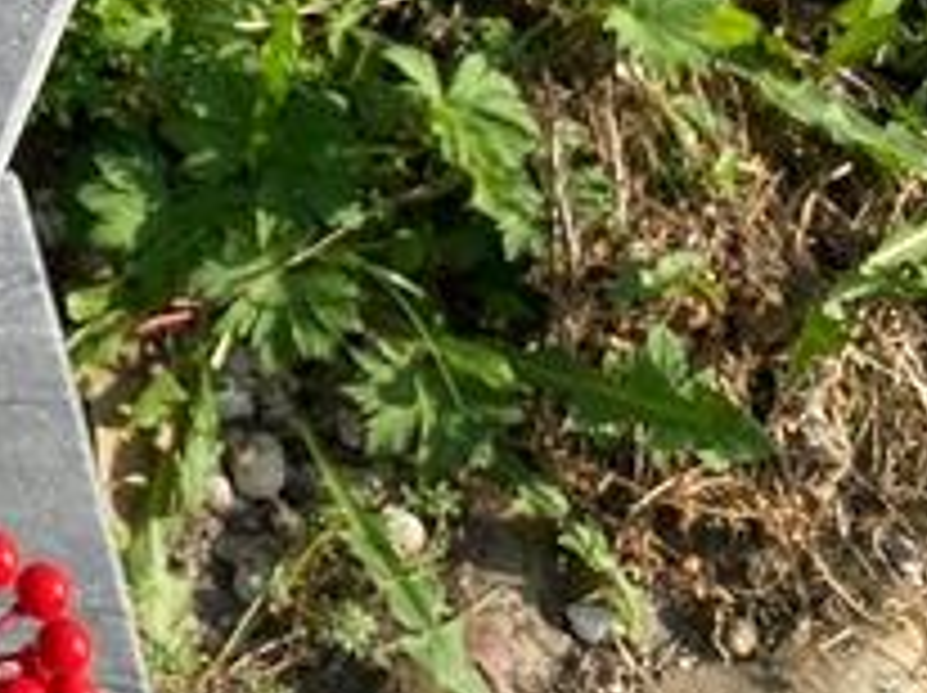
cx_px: -702
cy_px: -513
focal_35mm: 101
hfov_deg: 16.5
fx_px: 2702
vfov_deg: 13.3
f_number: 1.8
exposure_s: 1/1585
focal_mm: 4.25
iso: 32
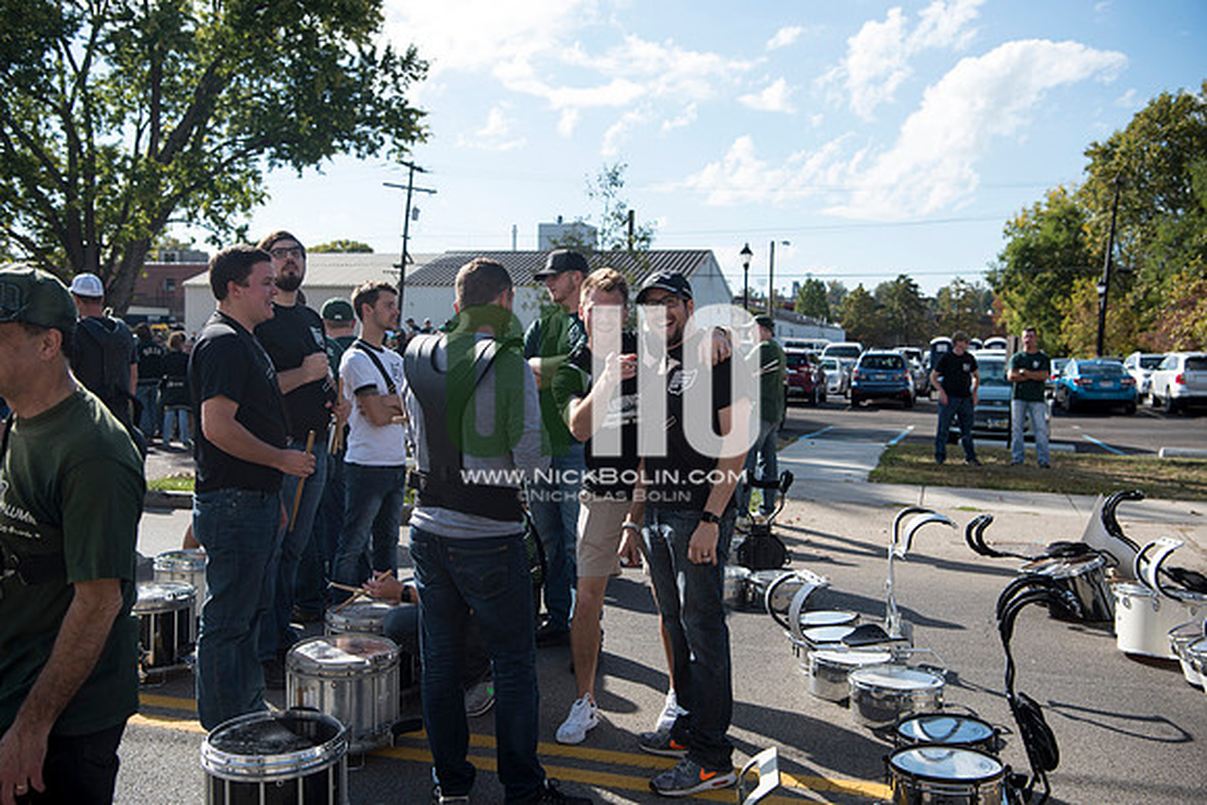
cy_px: 402
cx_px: 604
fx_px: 1207
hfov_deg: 53.1
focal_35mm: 36
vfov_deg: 36.9
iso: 250
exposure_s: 1/1250
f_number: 4.5
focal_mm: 36
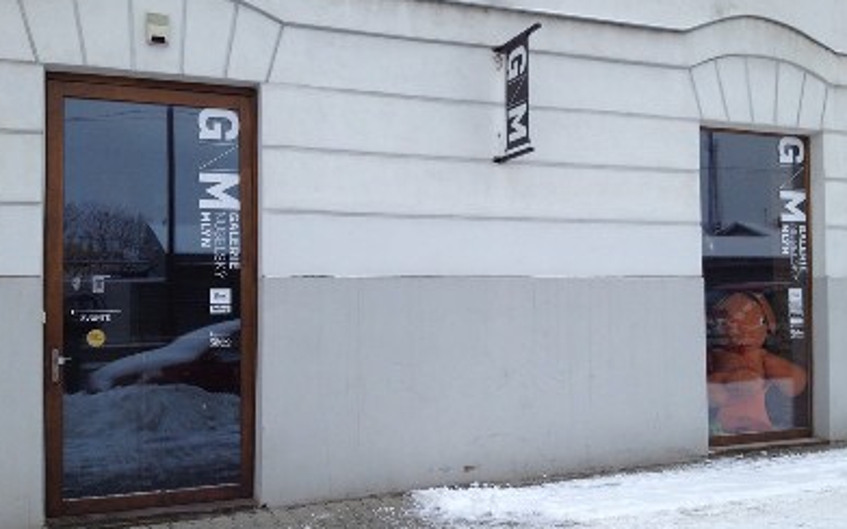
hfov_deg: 51.6
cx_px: 418
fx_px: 877
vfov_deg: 33.5
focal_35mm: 38
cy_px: 269
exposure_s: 1/310
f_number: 2.4
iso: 50
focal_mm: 4.28
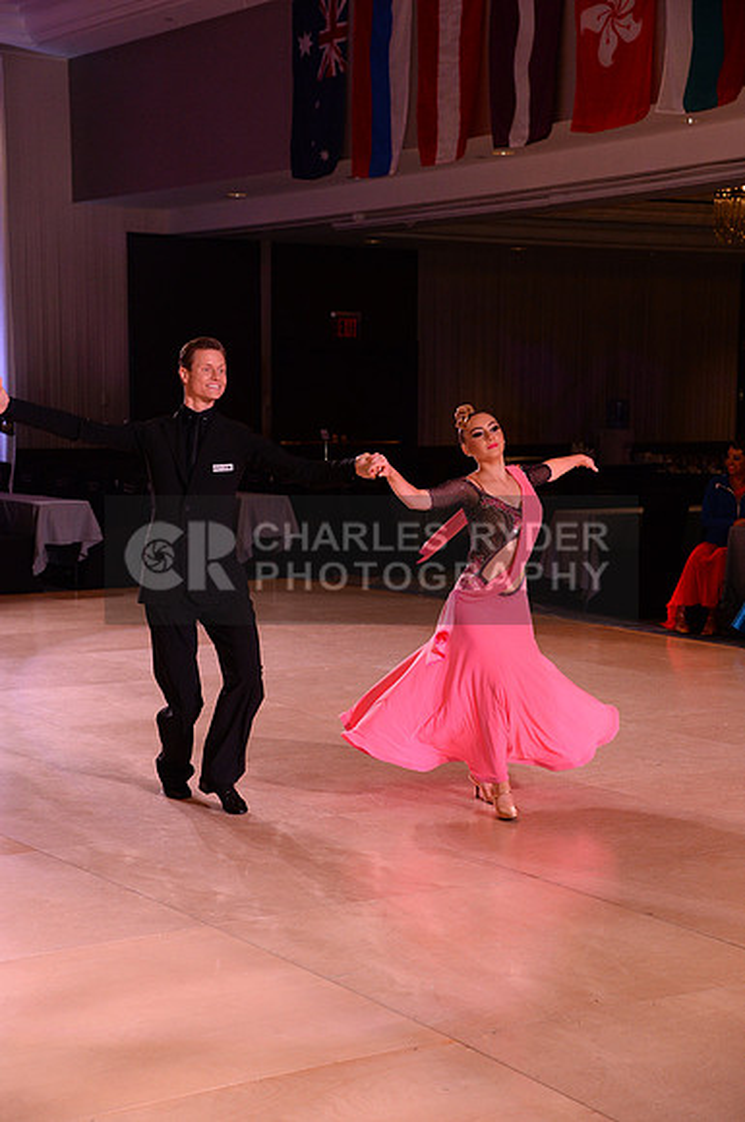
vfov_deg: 31.0
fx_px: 2024
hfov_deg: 20.9
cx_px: 372
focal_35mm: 65
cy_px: 561
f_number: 6.3
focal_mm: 65
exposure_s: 1/250
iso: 2500
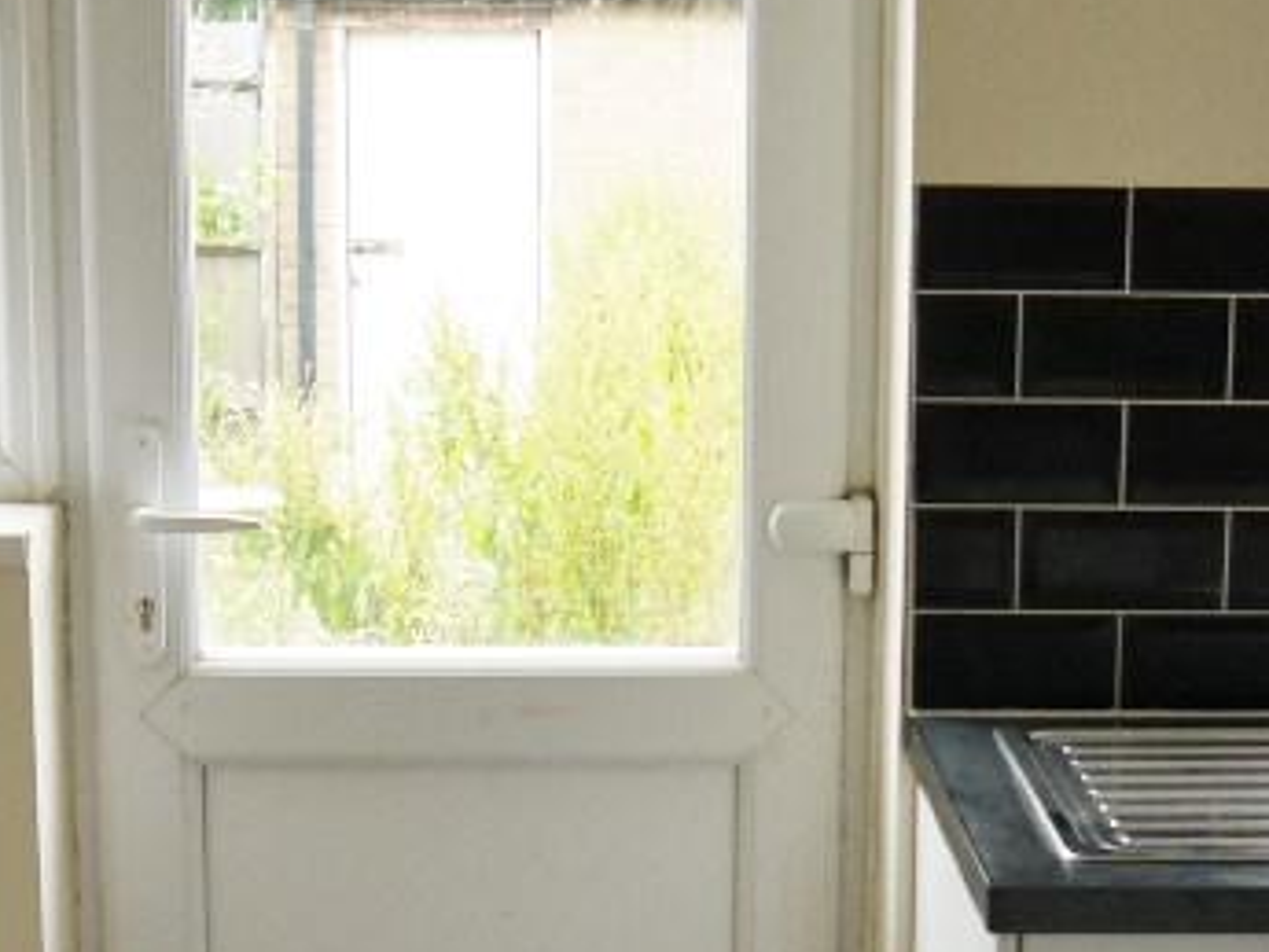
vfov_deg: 17.7
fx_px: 3044
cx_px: 758
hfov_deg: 23.5
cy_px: 647
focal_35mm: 83
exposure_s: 1/125
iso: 160
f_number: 3.5
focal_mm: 14
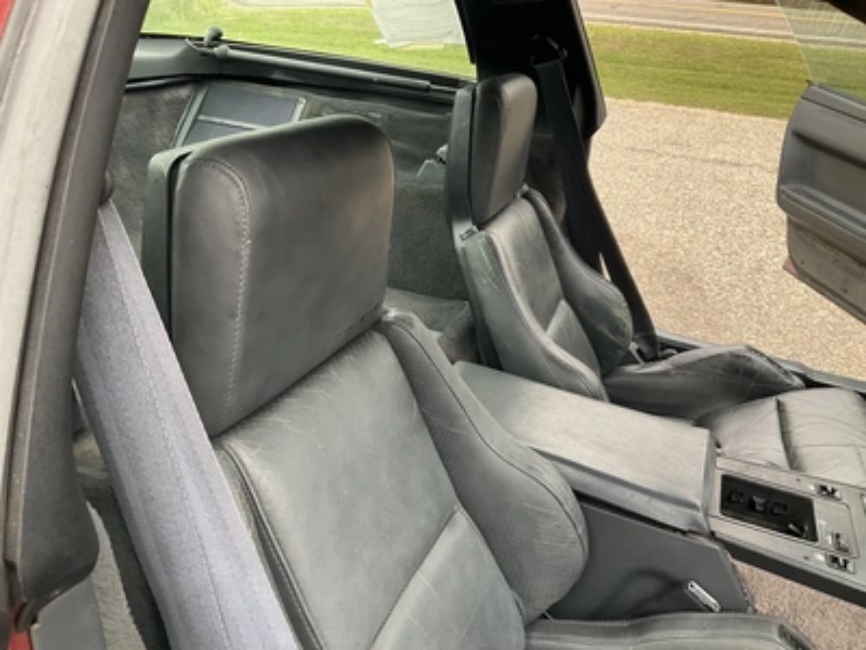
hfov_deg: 61.7
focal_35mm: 29
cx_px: 433
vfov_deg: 48.2
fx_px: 726
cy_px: 325
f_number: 1.8
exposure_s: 1/122
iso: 50
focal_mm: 3
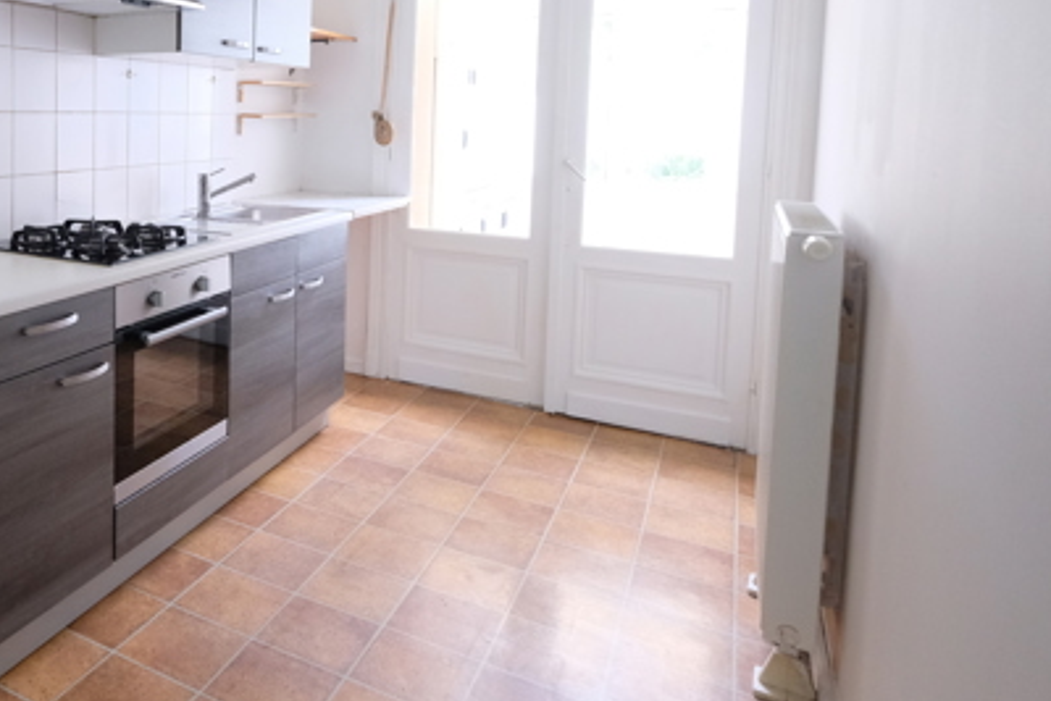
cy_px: 171
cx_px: 160
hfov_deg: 60.0
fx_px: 788
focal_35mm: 27
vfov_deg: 46.2
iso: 2000
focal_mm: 10
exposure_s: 1/60
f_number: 4
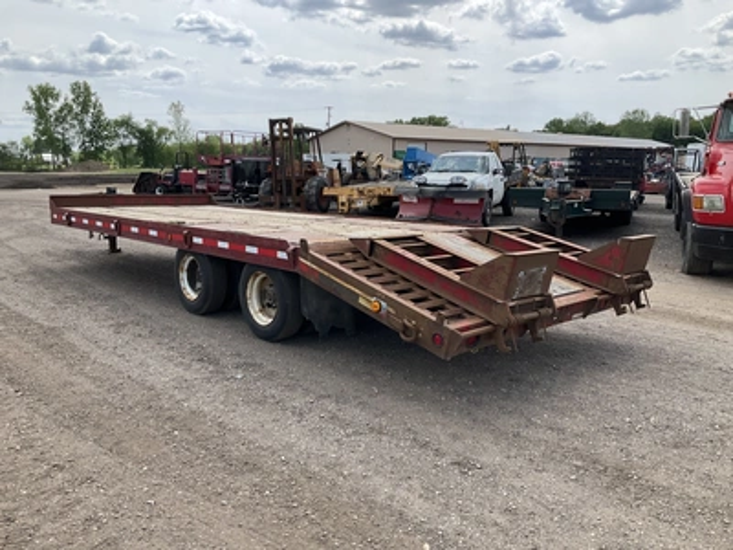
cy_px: 275
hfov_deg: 61.7
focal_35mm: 29
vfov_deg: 48.2
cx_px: 366
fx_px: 614
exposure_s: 1/1195
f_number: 1.8
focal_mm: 3
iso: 25
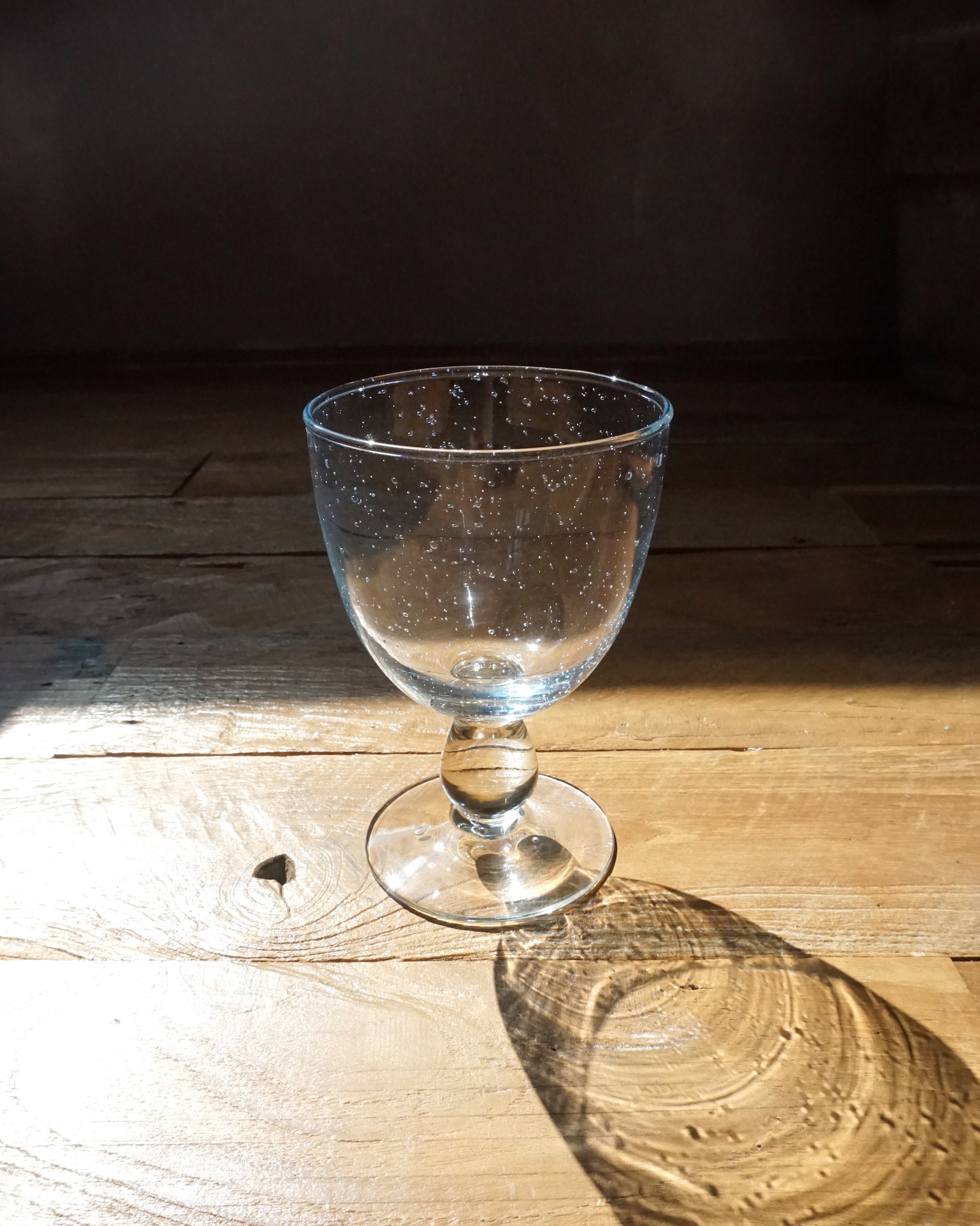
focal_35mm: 28
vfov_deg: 62.2
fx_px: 1015
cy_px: 600
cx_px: 489
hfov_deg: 51.5
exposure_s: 1/2000
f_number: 11
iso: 2500
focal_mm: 16
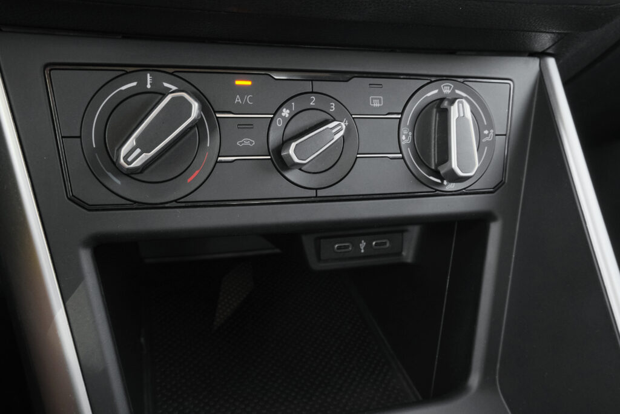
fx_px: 517
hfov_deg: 61.9
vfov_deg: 43.6
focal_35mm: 30
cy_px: 207
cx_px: 310
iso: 2000
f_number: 9
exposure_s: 1/20
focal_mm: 20.3
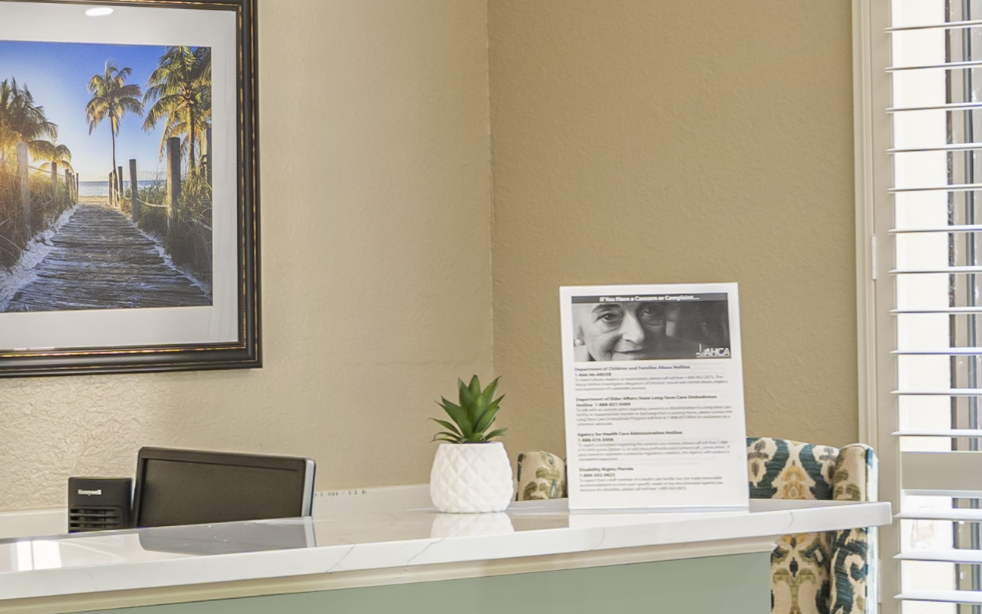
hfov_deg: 13.5
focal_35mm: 151
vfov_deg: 8.7
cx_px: -129
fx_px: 4041
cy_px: 413
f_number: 10
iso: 400
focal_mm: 32
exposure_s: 1/8
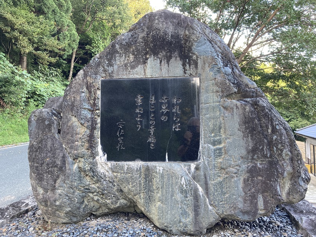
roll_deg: -0.2
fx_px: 256
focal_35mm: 28
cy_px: 118
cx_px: 158
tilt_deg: +0.2
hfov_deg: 63.5
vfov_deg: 49.7
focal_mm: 3.99
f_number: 1.8
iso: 80
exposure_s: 1/98
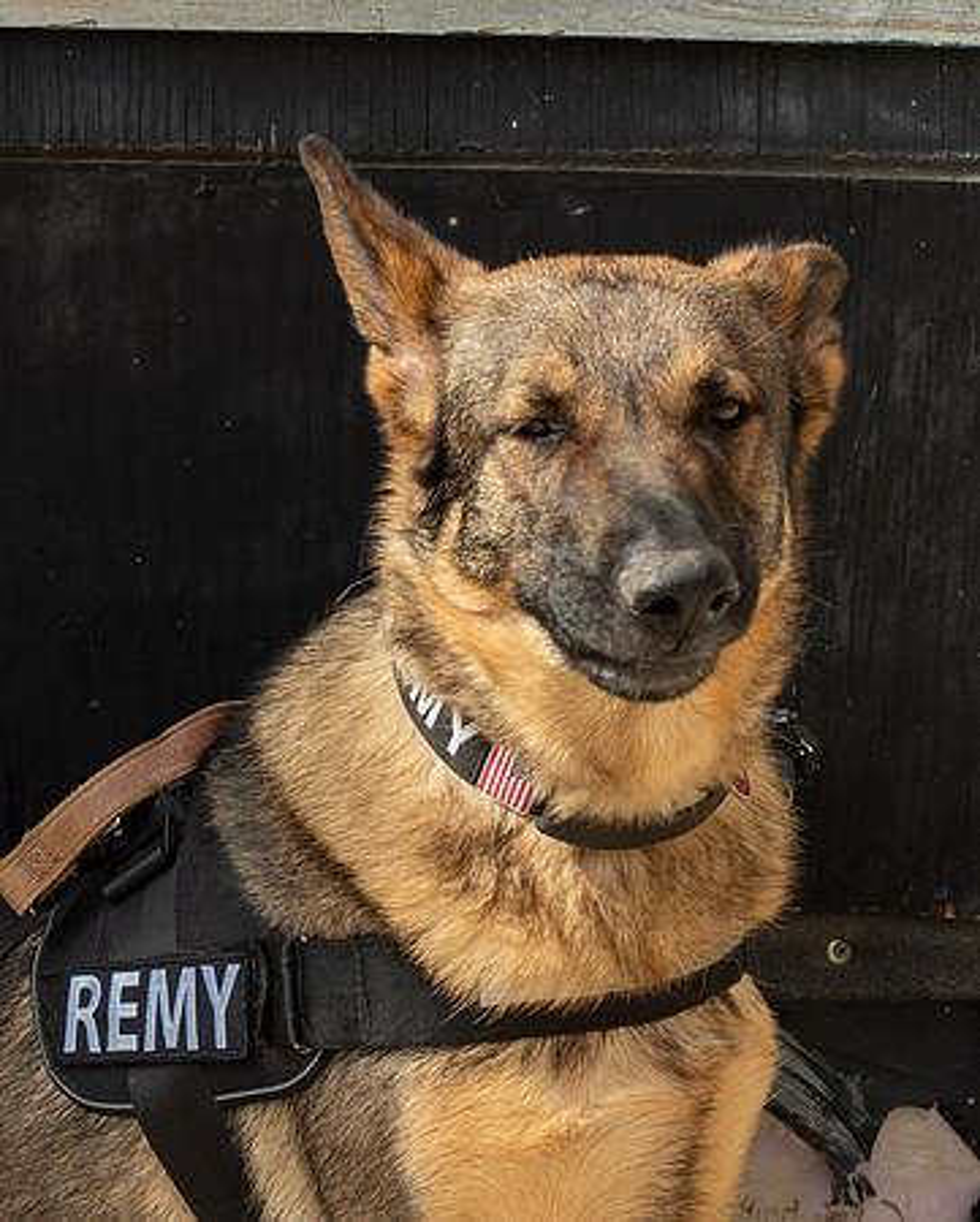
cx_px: 406
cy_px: 1143
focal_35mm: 123
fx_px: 4465
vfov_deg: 15.4
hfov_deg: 12.5
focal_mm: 25
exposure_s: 1/500
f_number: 4
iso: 200
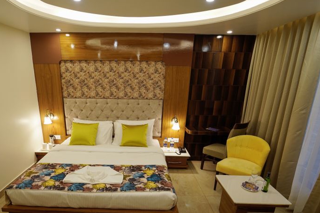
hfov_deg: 80.6
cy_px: 139
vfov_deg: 58.3
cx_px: 134
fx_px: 187
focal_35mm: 21
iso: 640
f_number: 3.2
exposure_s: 1/100
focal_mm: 14
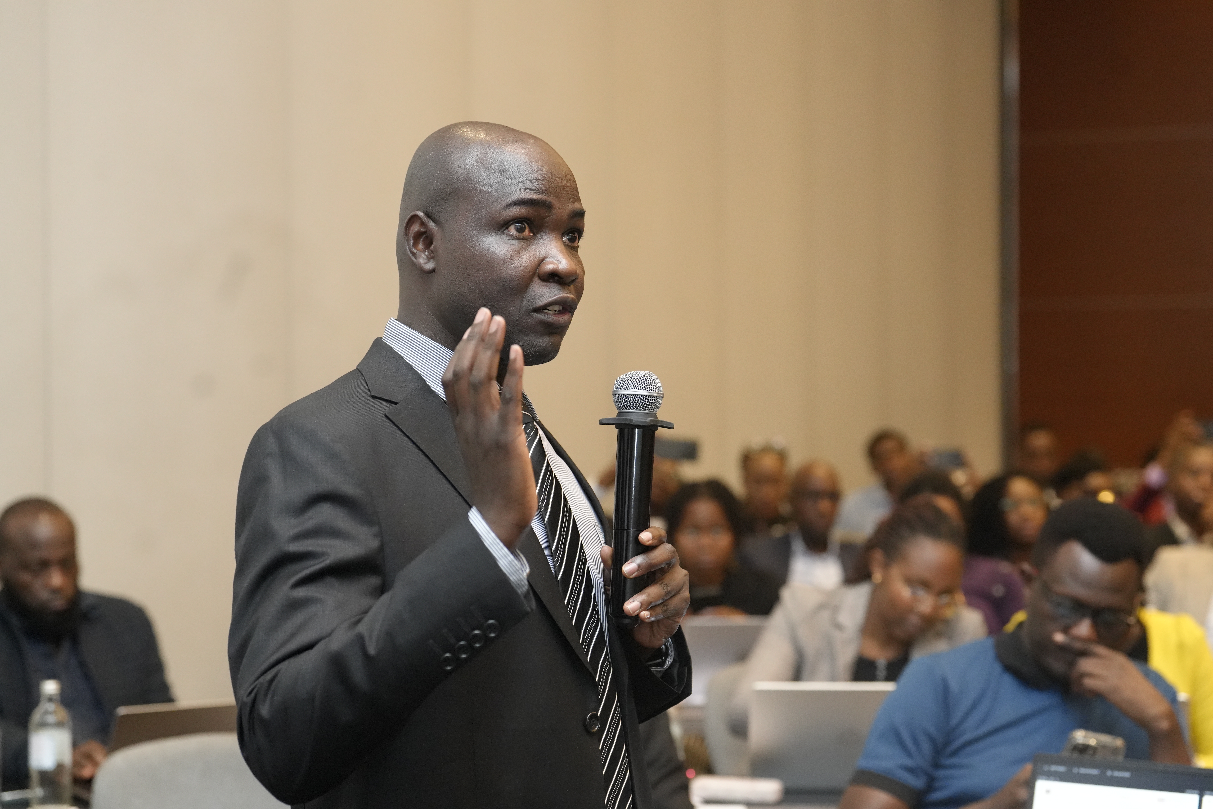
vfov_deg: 18.4
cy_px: 404
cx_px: 606
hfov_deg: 27.3
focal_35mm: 74
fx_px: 2493
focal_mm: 74
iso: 6400
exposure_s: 1/160
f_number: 4
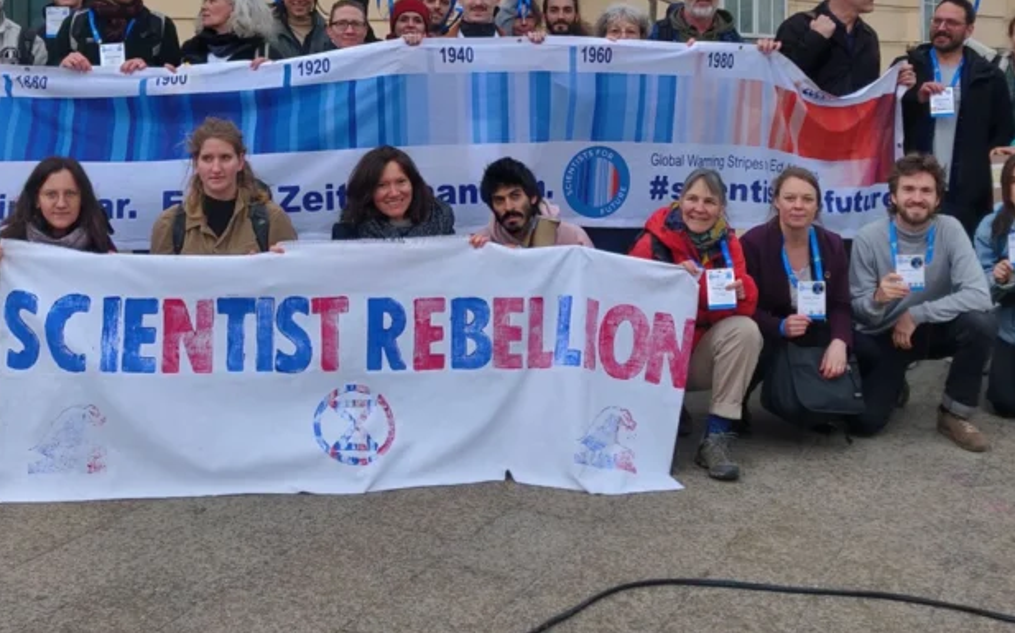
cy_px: 77
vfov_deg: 28.2
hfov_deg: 45.3
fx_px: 1217
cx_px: 489
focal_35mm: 44
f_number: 1.7
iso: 100
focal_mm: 4.25
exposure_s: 1/116
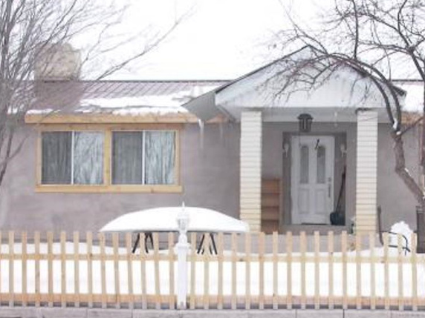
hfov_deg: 28.3
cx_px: 292
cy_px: 214
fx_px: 835
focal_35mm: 68
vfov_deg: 21.5
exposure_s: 1/196
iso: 100
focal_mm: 8.19
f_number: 8
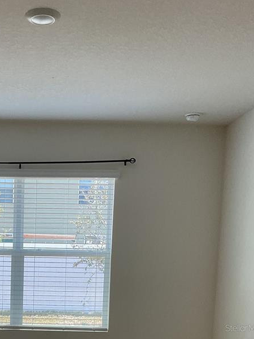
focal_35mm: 58
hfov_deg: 24.3
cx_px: 11
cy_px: 328
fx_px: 567
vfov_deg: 31.1
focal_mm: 3
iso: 40
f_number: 1.8
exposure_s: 1/120
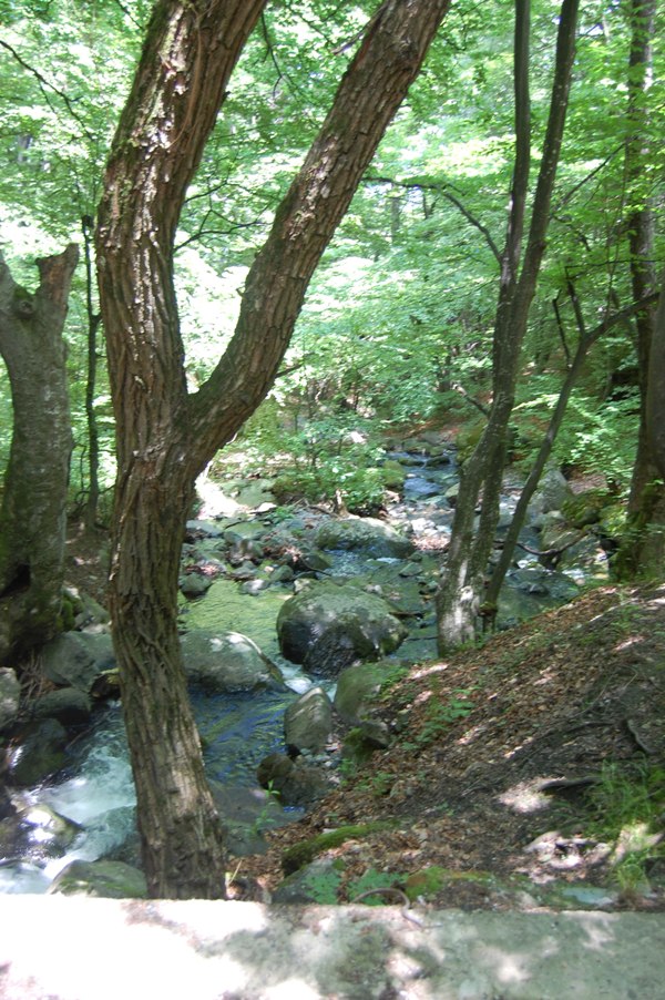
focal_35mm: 34
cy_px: 500
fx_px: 957
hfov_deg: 38.3
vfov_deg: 55.1
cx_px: 332
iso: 400
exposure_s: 1/60
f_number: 4
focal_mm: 23
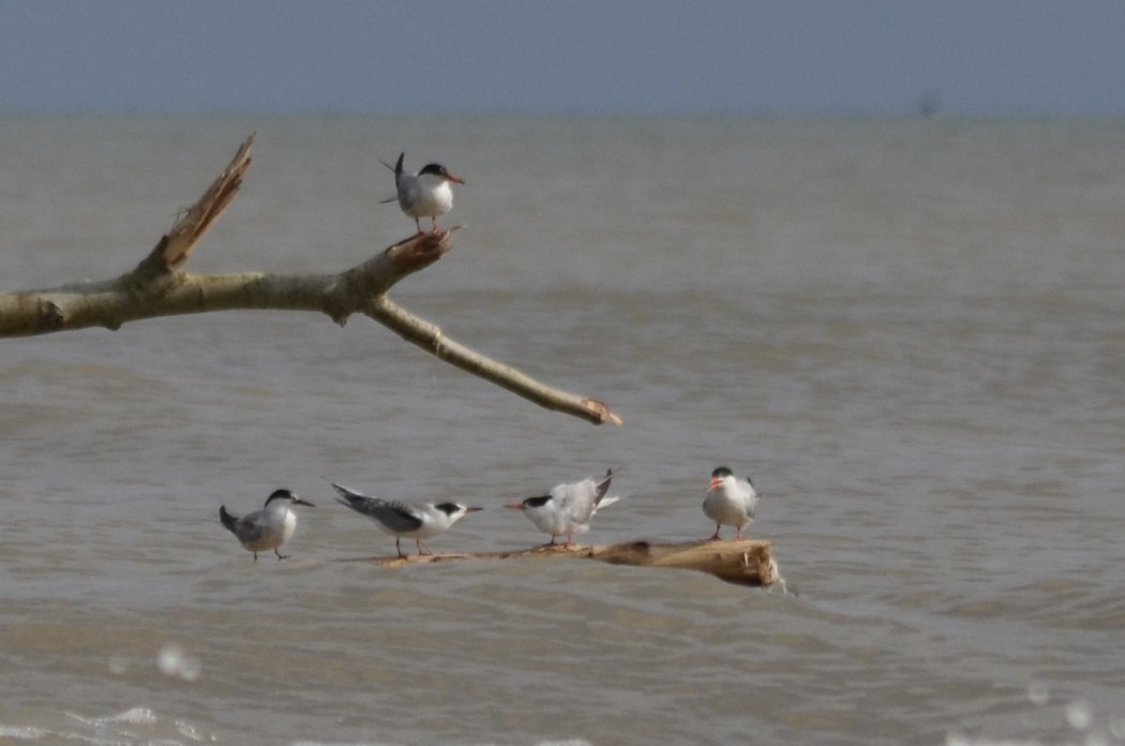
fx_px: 14037
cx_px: 562
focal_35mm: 450
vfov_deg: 3.0
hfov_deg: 4.6
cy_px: 373
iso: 400
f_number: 8
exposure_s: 1/2500
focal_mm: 300
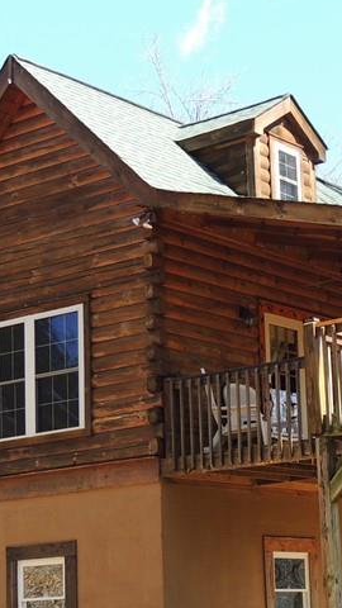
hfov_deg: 12.9
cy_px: 347
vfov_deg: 22.9
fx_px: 1499
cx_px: 281
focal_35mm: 93
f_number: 3.3
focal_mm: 7.1
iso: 100
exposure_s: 1/250
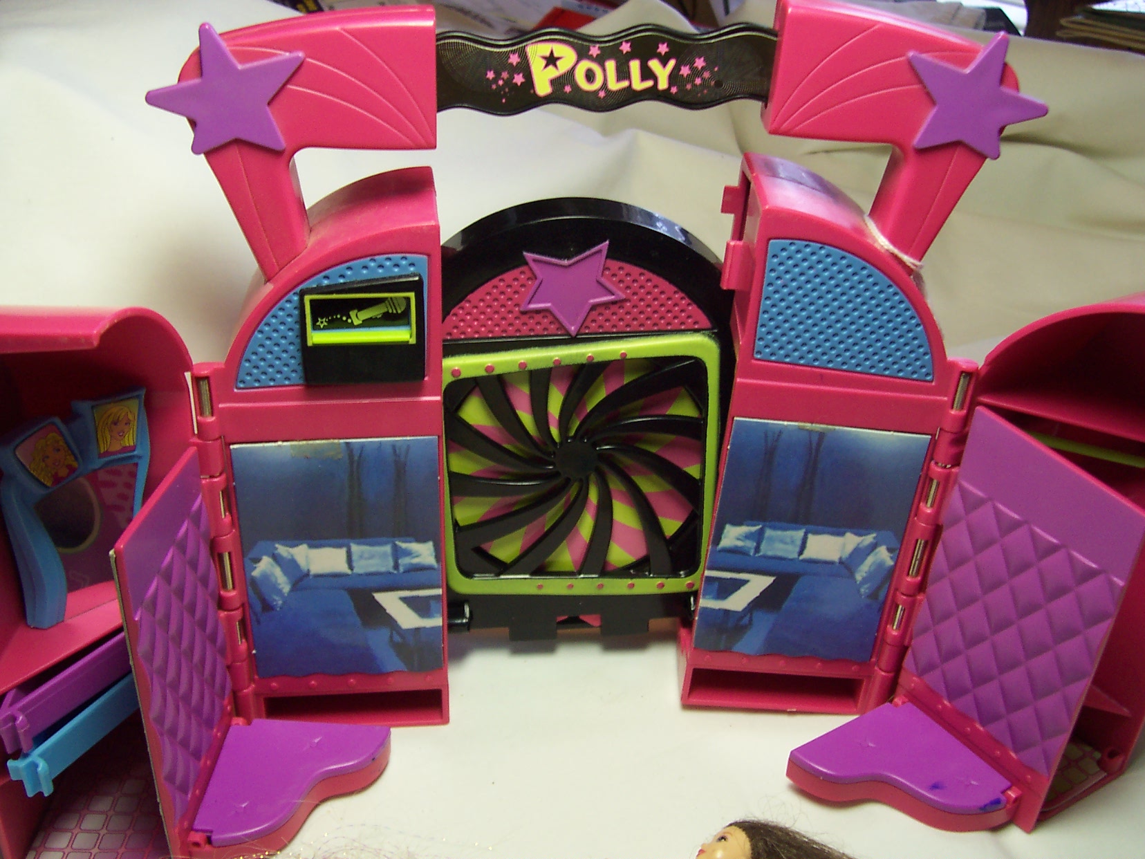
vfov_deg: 38.7
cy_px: 430
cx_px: 572
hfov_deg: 50.1
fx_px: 1224
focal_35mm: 37
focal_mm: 5.6
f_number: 2.8
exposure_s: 1/45
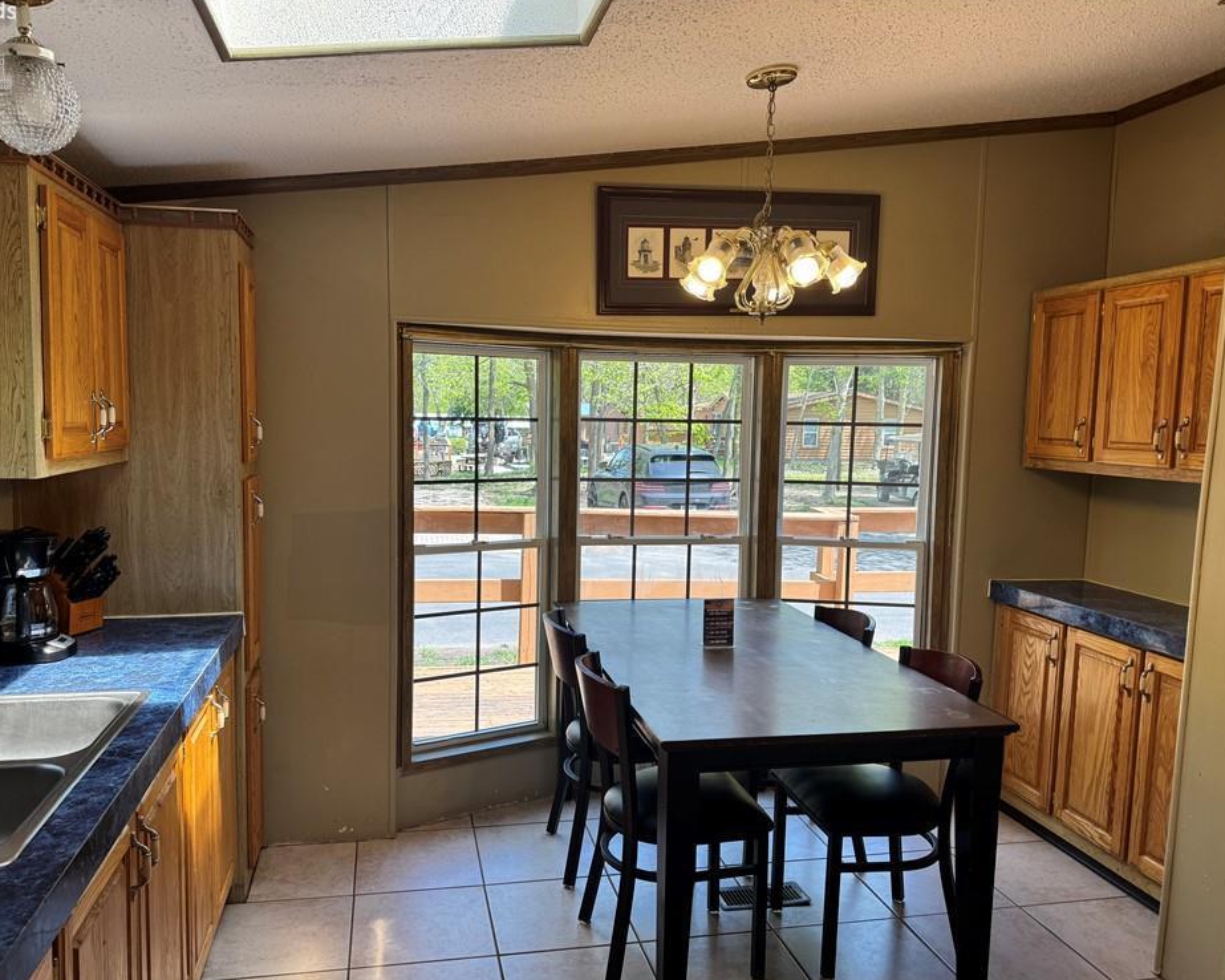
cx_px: 576
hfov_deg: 66.0
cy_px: 503
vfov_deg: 54.9
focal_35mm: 26
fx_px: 942
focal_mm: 6.76
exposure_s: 1/296
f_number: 1.78
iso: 80
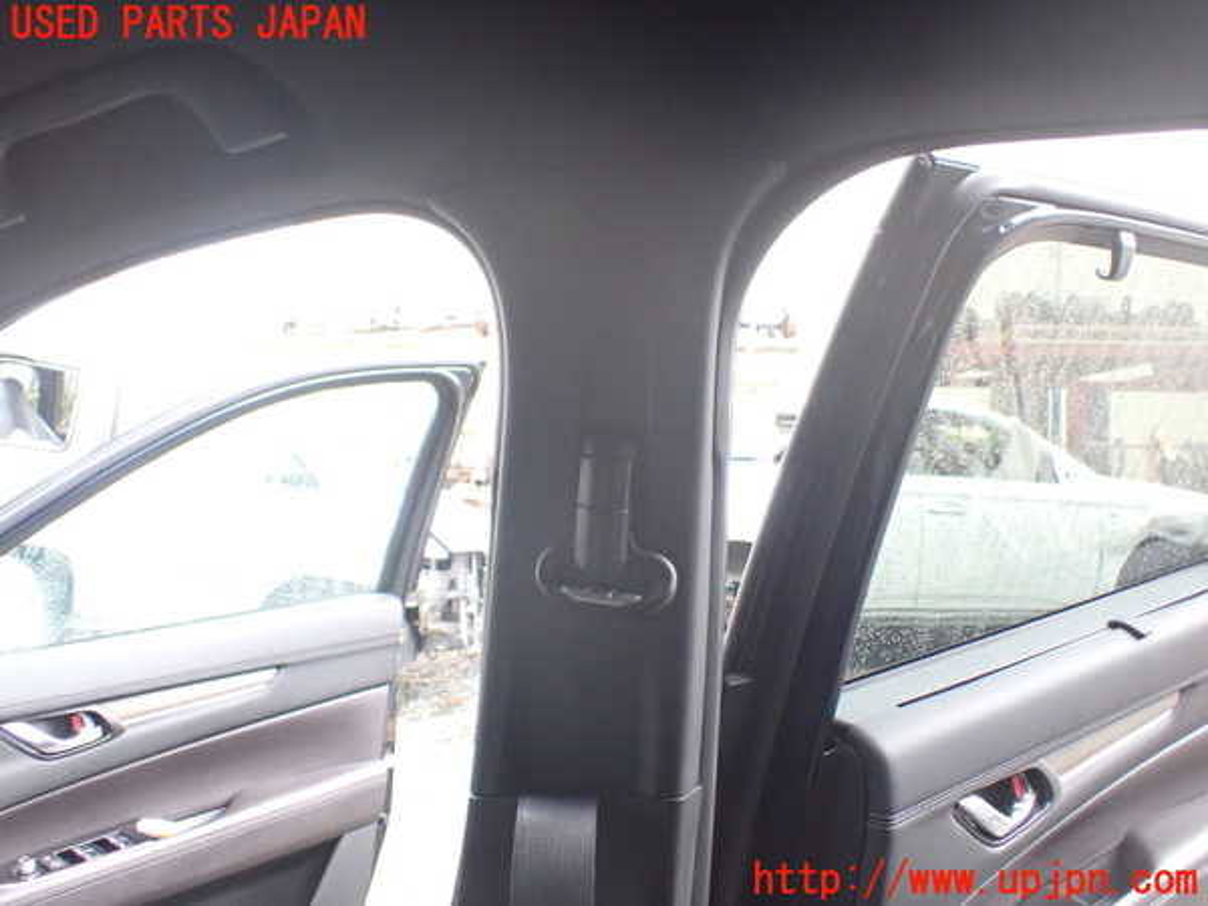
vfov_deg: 46.8
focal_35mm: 30
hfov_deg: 60.0
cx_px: 604
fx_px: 1047
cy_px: 453
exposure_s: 1/125
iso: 640
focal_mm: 5.4
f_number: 2.3
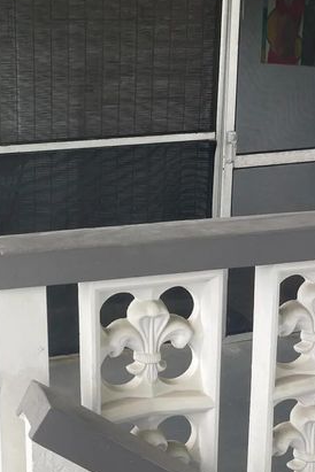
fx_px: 709
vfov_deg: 36.8
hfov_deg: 24.3
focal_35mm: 54
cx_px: 29
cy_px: 215
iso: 32
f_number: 1.6
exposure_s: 1/145
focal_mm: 5.1
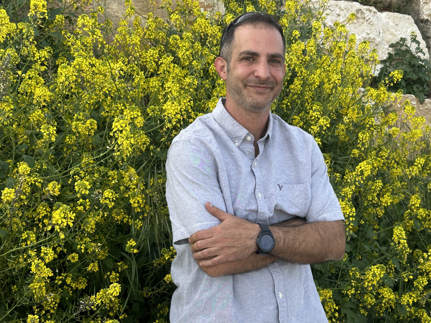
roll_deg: -1.7
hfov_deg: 39.7
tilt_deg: -2.3
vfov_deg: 30.3
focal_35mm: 48
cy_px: 162
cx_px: 216
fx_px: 598
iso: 64
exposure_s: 1/919
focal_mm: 6.86
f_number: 1.78
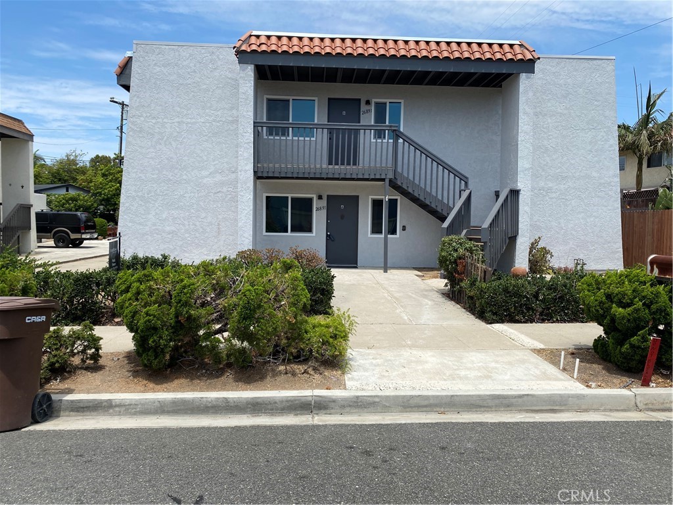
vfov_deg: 53.1
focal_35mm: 26
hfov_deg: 67.3
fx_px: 505
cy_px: 252
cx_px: 336
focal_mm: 4.25
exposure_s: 1/2817
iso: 32
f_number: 1.8
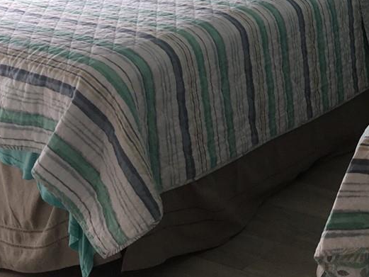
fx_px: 949
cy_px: -42
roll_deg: +0.0
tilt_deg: -10.9
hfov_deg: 20.7
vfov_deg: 16.0
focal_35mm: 89
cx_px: 433
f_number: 2.2
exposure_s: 1/120
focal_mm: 4.15
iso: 32
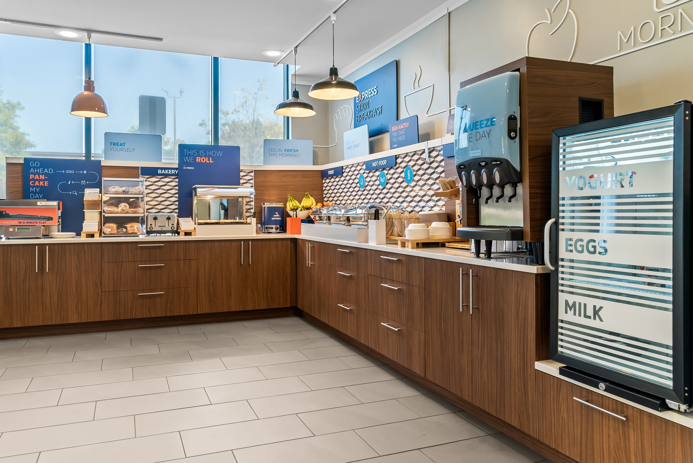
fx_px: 481
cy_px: 232
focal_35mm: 25
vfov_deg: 51.3
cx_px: 346
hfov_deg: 71.5
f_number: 10
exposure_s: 1/2
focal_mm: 25
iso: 400
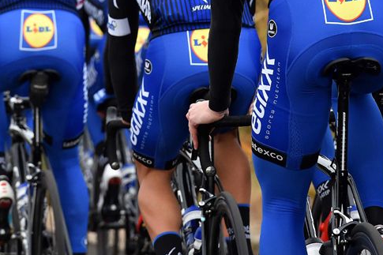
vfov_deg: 3.3
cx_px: 116
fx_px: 4381
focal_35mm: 412
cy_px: 20
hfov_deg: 5.0
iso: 1250
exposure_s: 1/640
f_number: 8
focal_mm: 200
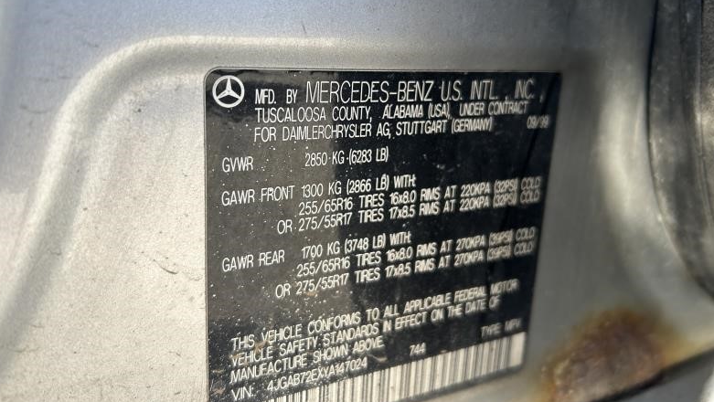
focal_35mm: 29
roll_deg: +1.0
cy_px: 161
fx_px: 549
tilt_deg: -12.0
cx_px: 351
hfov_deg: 66.0
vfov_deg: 40.0
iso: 50
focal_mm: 5.7
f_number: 1.5
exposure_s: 1/346
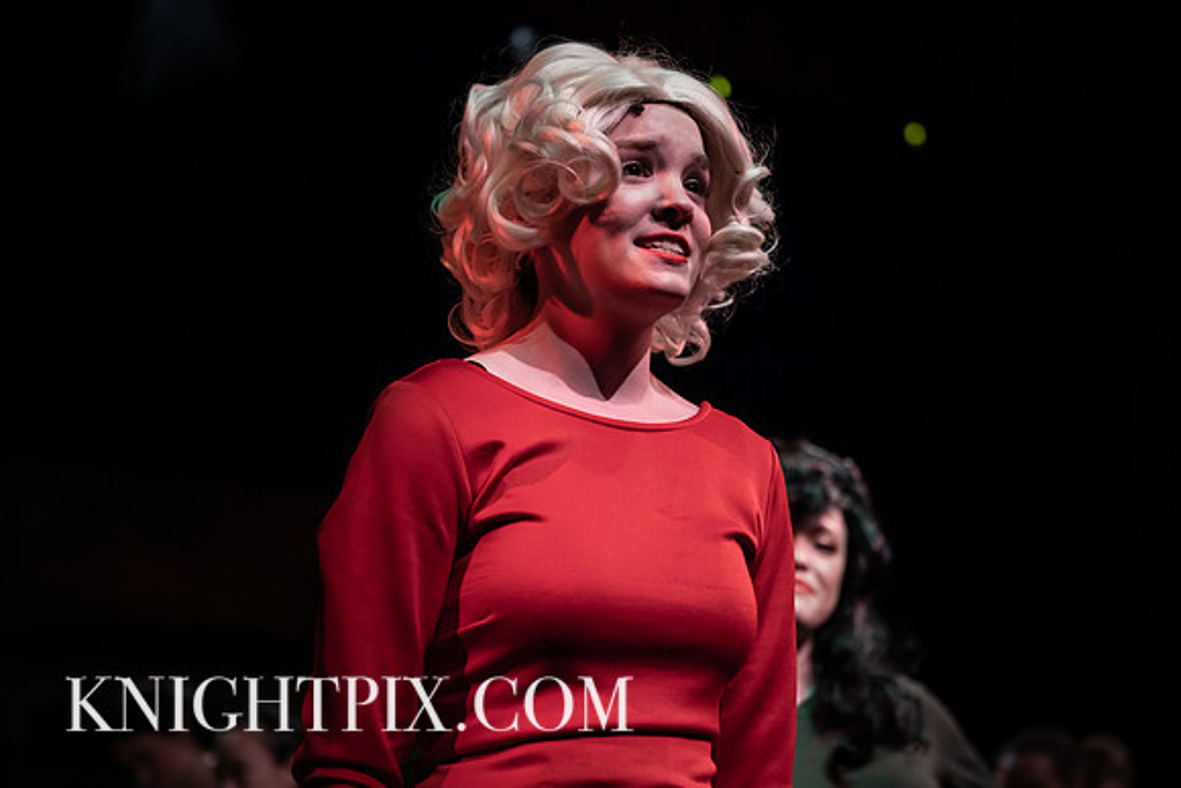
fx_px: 2430
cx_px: 651
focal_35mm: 74
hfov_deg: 27.3
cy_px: 372
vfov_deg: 18.4
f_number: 2.8
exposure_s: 1/200
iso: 320
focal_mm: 62
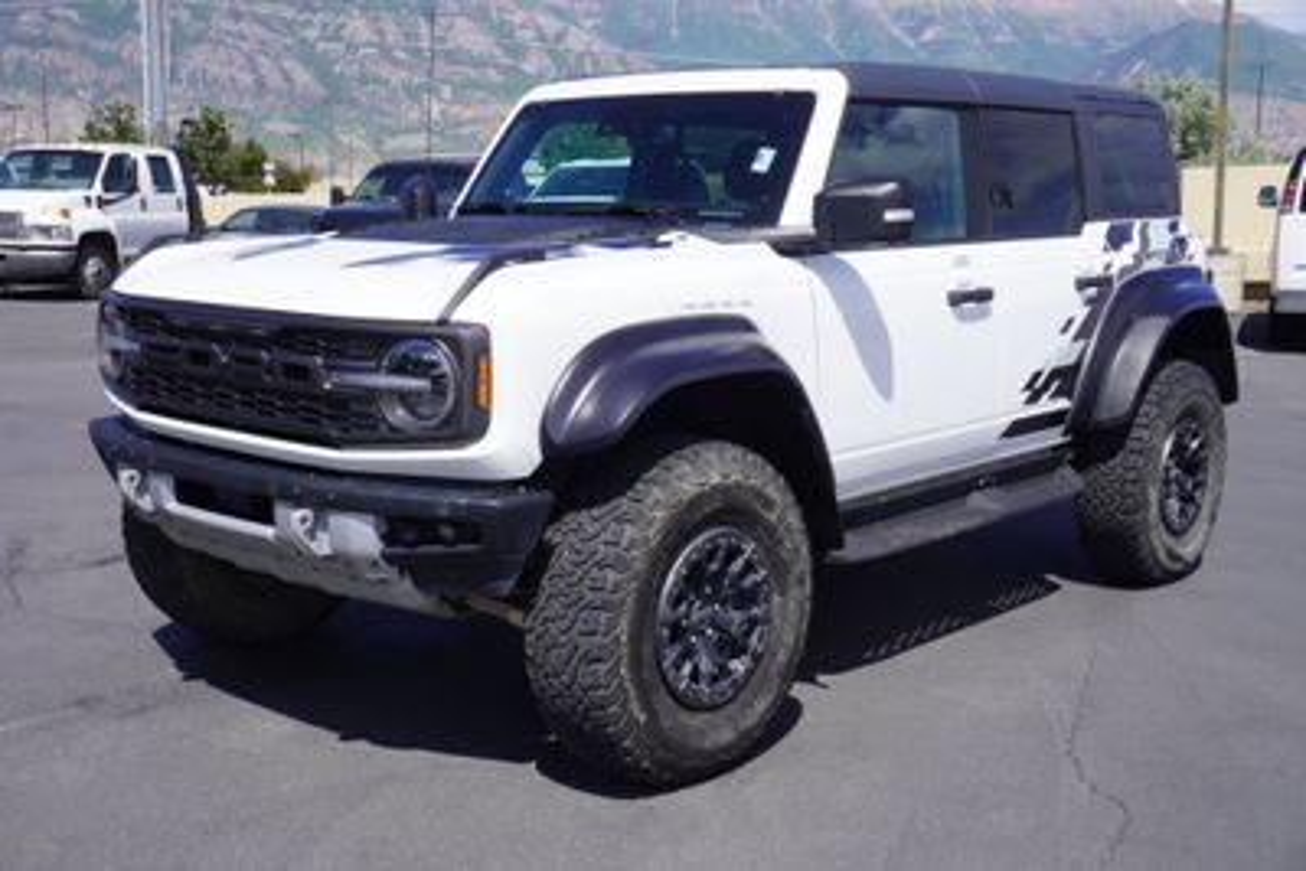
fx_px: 1524
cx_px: 653
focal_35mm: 42
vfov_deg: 31.9
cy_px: 436
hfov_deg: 46.4
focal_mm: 28
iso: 100
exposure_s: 1/160
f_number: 11
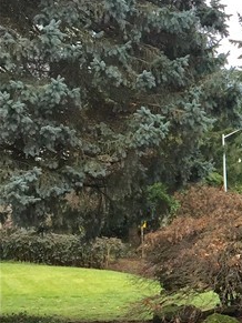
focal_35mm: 102
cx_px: 425
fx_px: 951
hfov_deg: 13.2
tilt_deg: -1.5
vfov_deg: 19.0
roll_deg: +1.2
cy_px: 280
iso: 32
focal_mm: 4.15
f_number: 2.2
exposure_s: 1/225
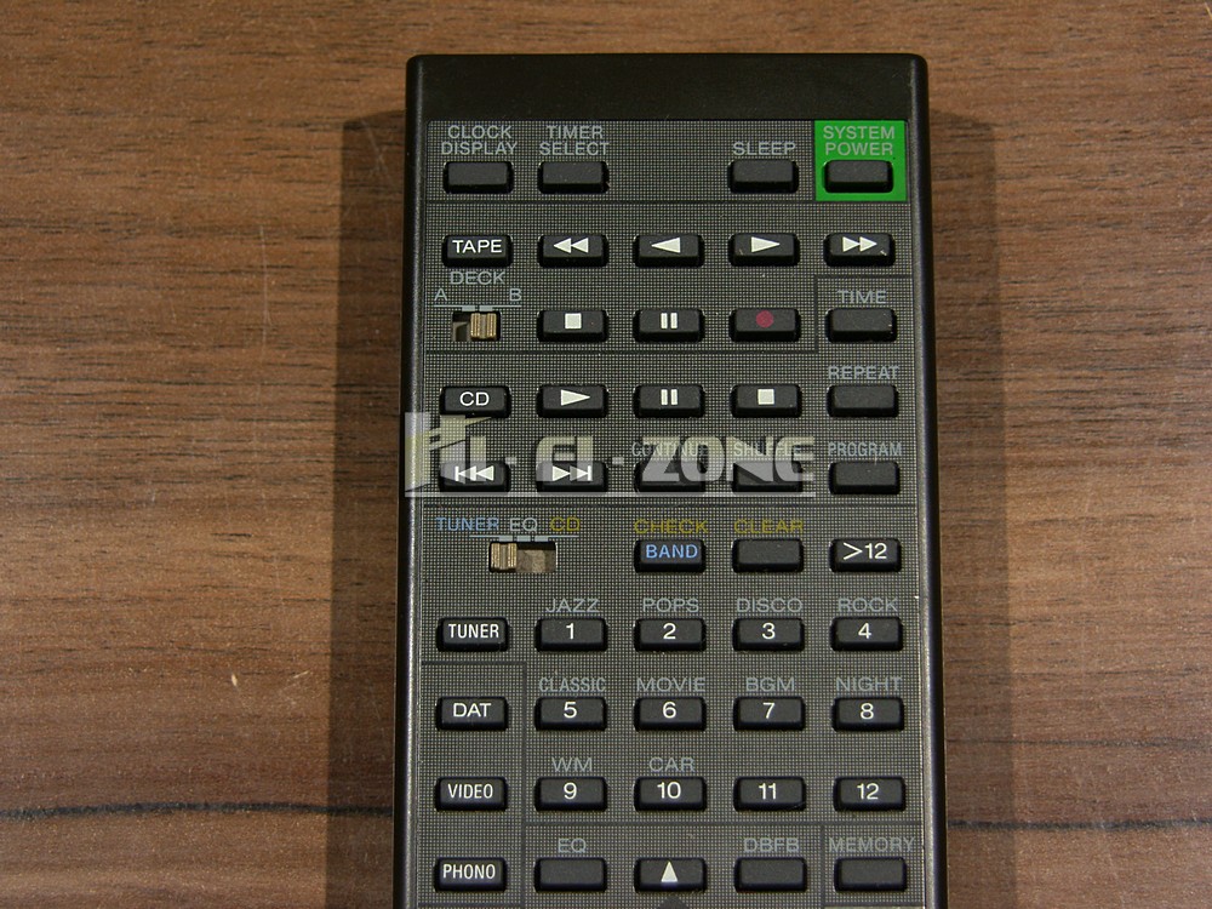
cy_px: 454
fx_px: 3151
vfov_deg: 16.4
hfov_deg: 21.8
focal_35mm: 90
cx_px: 606
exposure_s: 1/100
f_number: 3.2
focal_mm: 23.2
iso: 50
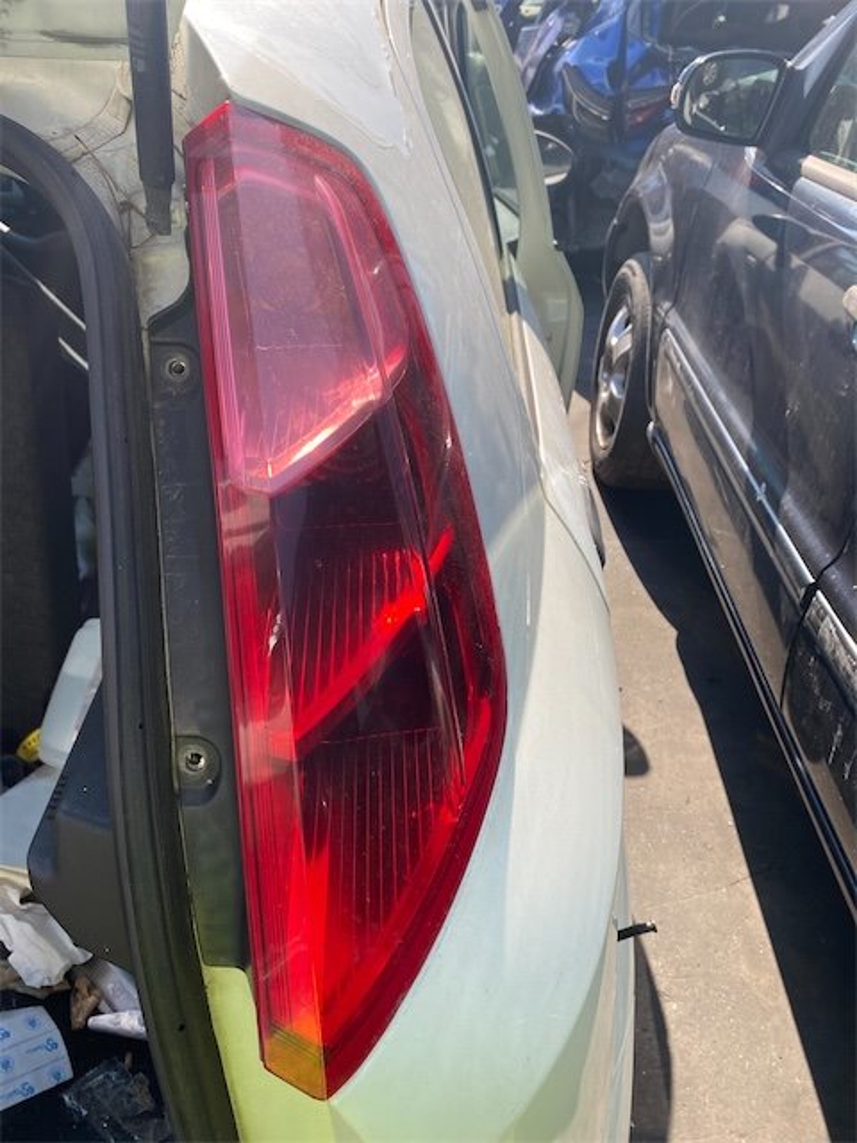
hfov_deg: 53.1
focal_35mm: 26
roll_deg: -3.1
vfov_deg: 67.3
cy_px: 572
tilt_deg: -34.6
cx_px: 428
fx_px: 858
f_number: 1.8
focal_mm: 4.25
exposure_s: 1/767
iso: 32
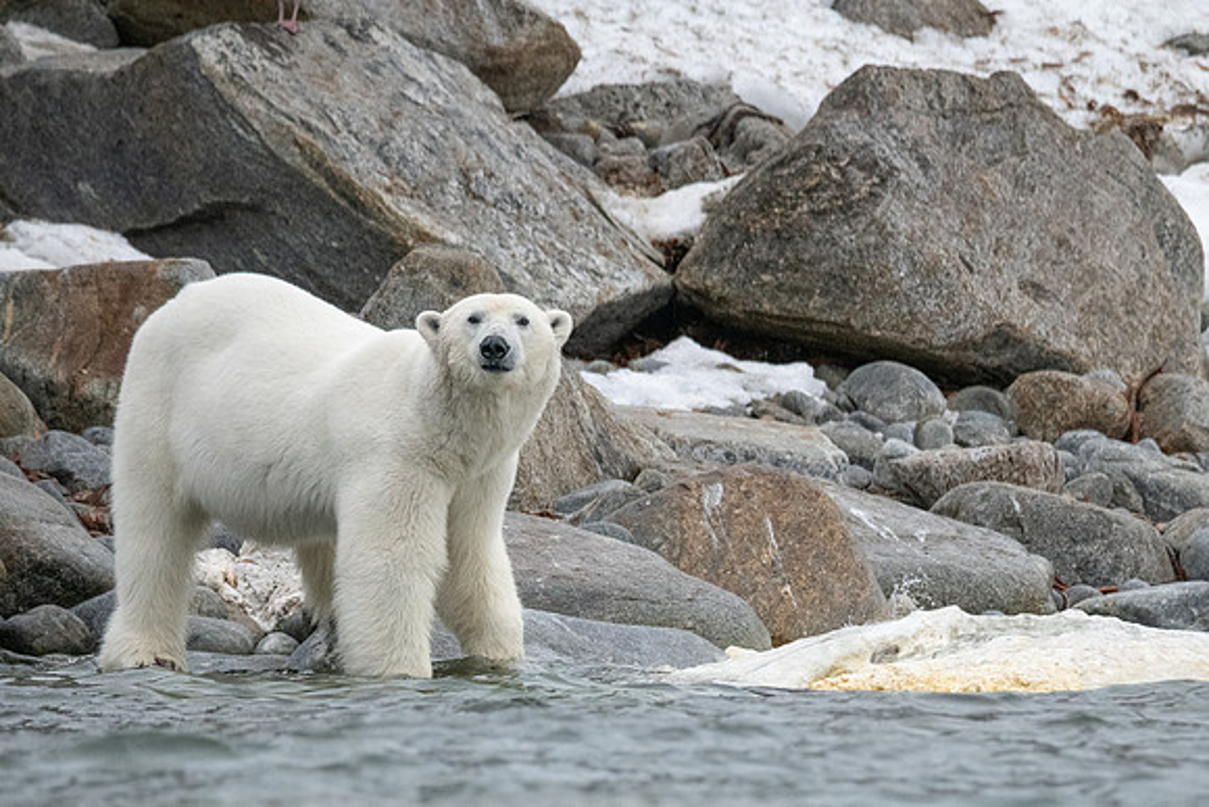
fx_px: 18739
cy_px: 563
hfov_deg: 3.7
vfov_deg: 2.5
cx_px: 747
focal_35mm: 558
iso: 3200
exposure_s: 1/4000
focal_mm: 400
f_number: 6
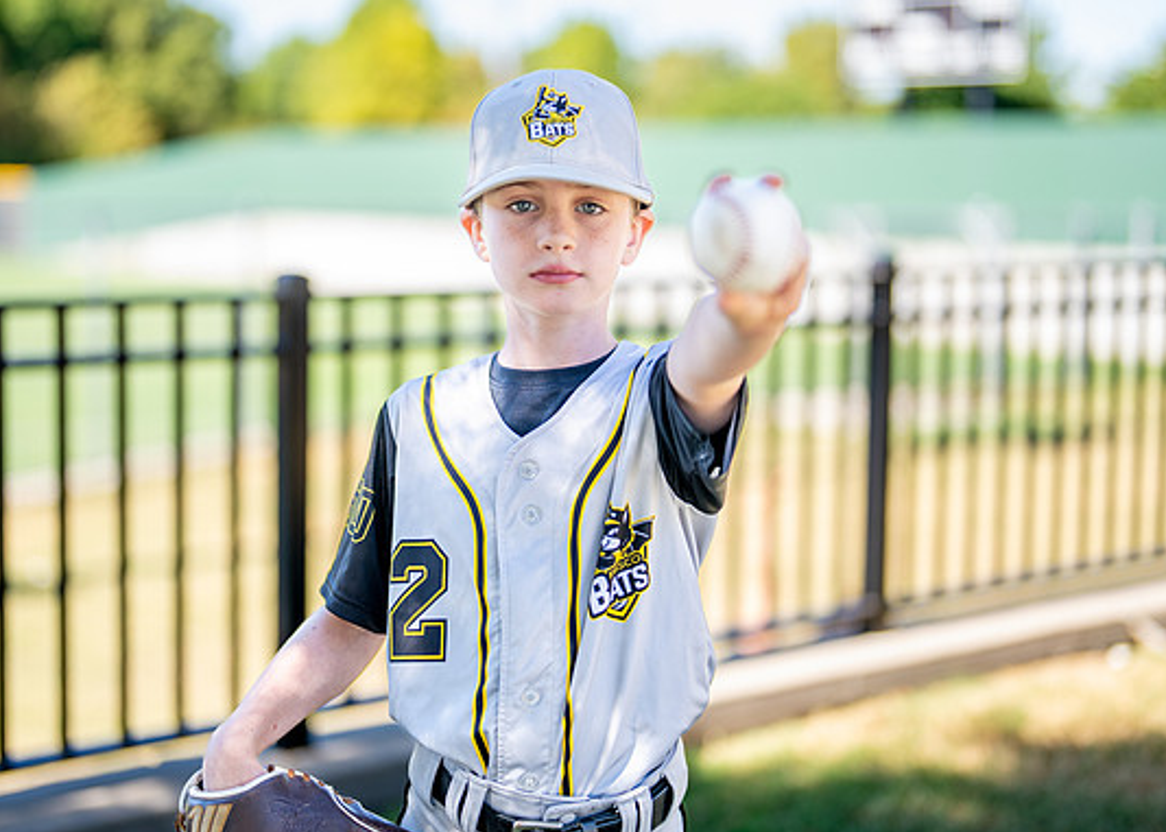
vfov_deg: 21.9
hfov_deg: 30.3
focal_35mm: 65
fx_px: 2152
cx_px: 538
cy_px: 356
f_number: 1.2
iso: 100
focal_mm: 50
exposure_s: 1/1600
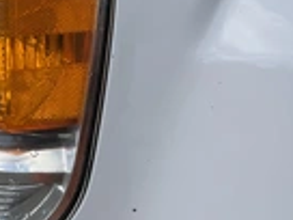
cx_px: 6
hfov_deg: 22.2
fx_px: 719
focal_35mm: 85
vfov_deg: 17.4
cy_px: 104
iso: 25
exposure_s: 1/2667
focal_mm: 3
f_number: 1.8
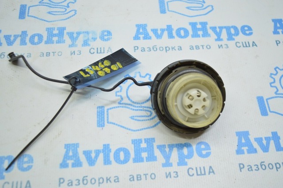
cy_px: 94
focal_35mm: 38
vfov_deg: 35.4
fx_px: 294
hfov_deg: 51.3
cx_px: 142
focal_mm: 25
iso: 400
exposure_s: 1/60
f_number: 4
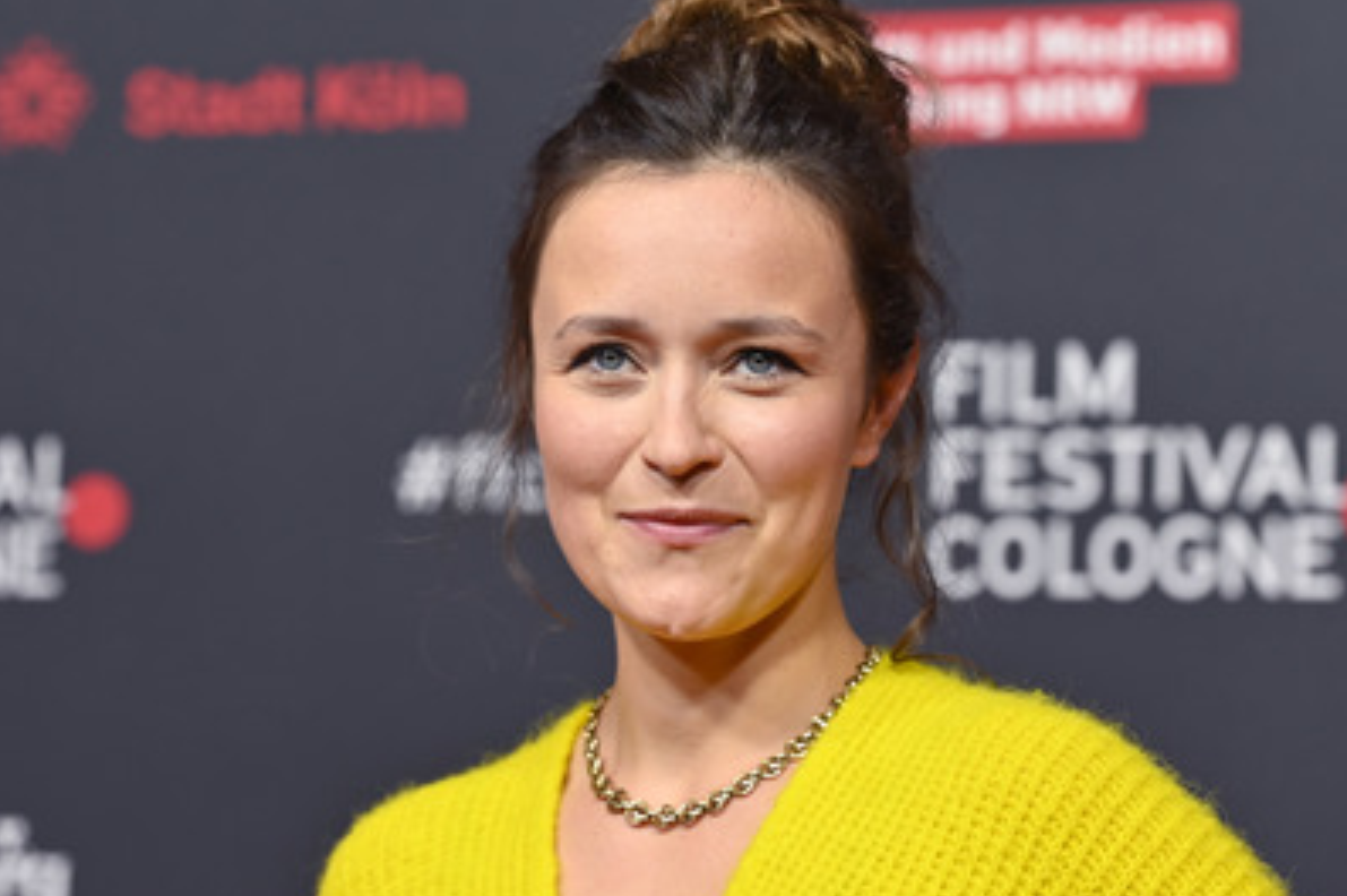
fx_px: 4673
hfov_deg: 16.4
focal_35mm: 125
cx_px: 707
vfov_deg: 10.9
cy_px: 448
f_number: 5
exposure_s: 1/200
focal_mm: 110
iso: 1000
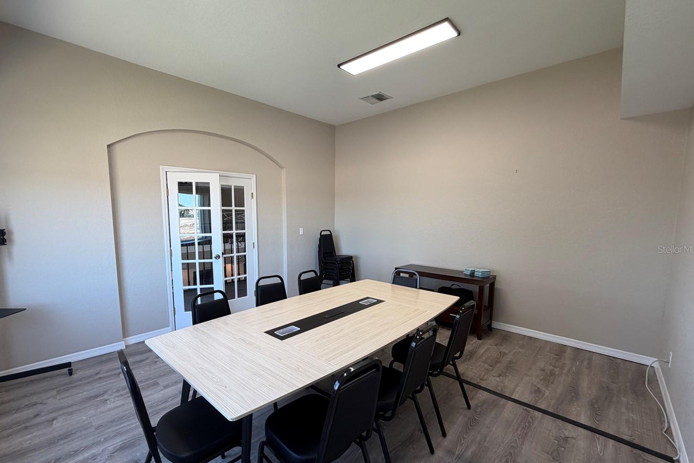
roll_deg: +0.2
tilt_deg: -6.3
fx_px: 308
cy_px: 249
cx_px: 321
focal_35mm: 16
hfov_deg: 96.6
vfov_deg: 73.6
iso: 160
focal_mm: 2.22
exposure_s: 1/120
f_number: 2.2
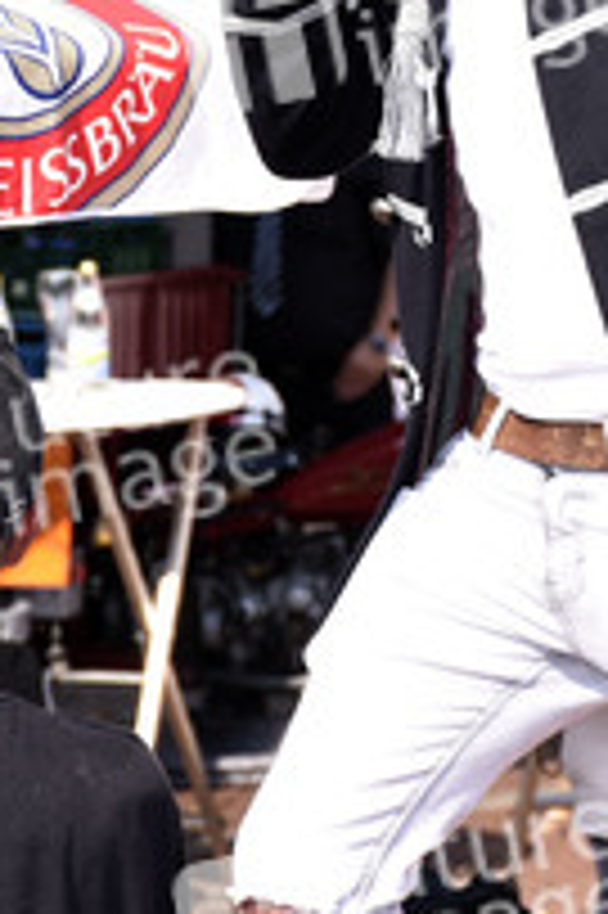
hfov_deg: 6.2
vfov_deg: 9.3
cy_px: 234
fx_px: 5633
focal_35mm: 222
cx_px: 536
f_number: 6.3
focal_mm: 75
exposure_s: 1/160
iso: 100
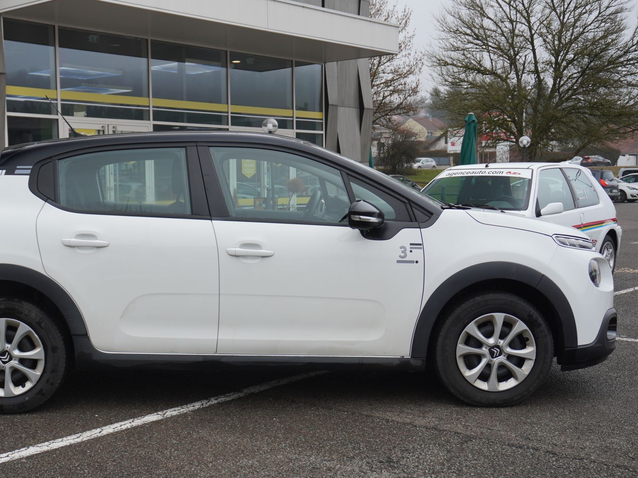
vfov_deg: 29.8
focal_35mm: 49
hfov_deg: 38.9
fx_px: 897
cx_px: 243
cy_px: 277
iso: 100
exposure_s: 1/50
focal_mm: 25
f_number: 5
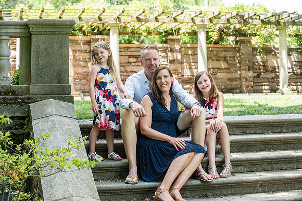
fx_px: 587
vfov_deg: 19.5
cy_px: 100
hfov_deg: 28.8
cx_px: 151
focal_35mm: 70
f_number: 5
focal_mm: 70
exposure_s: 1/400
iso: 800
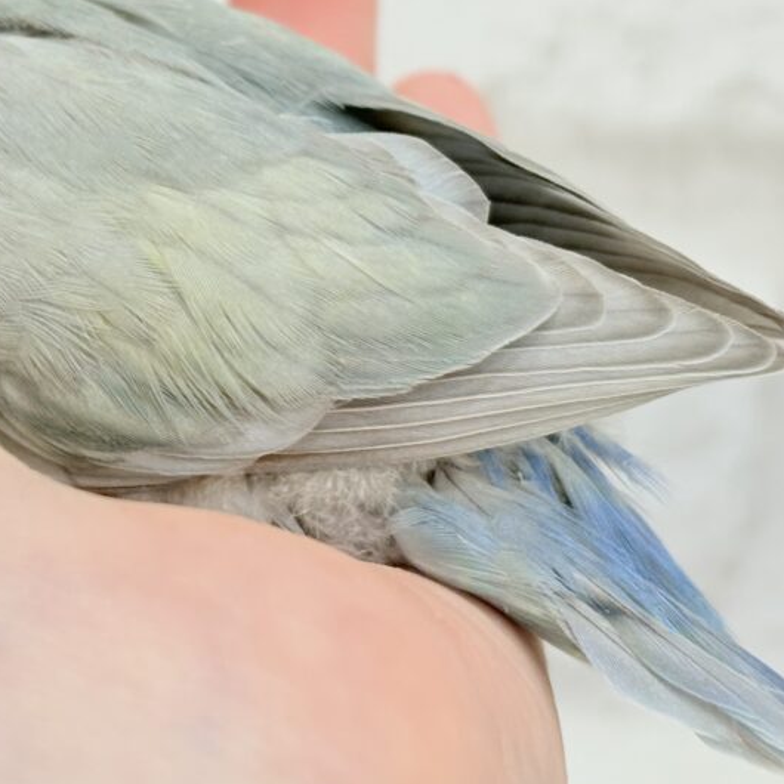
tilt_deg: -8.8
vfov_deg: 16.6
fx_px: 2665
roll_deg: -1.2
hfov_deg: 16.6
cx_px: 112
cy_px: 139
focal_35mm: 104
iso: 80
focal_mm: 5.96
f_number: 1.6
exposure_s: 1/100
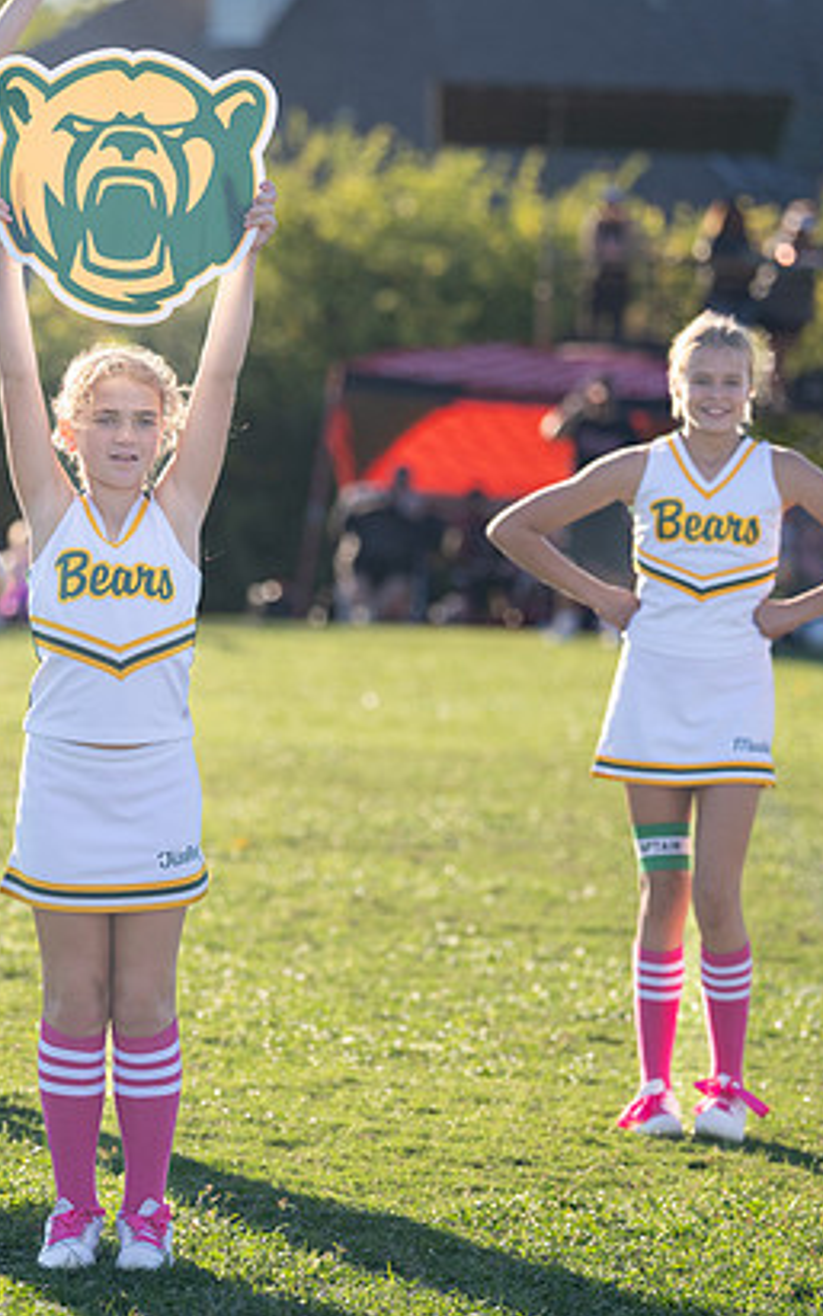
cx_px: 0
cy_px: 591
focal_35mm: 207
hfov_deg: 6.3
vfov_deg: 10.1
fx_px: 7426
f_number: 2.8
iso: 500
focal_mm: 122
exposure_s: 1/2500
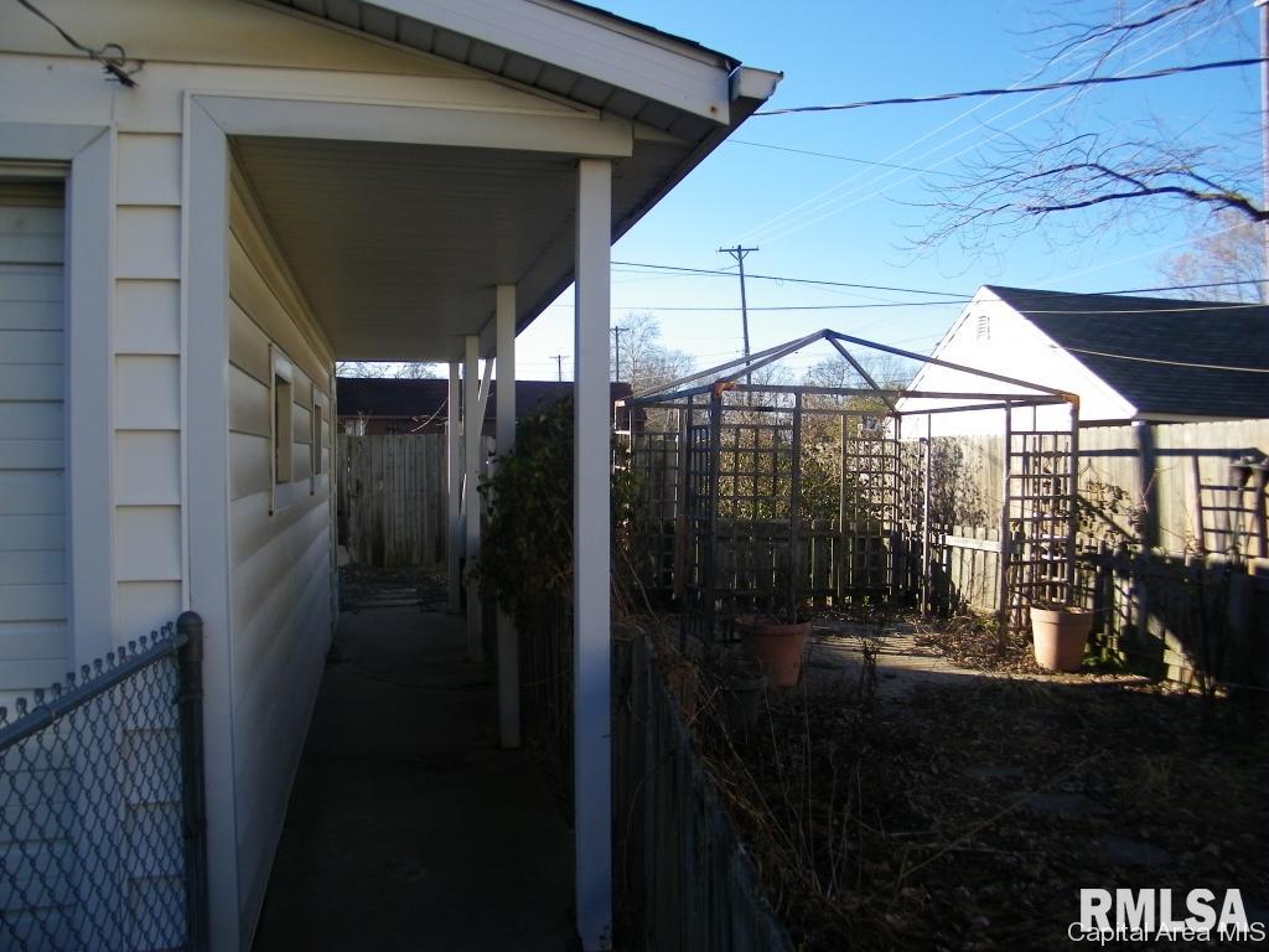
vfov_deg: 49.7
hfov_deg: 63.4
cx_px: 634
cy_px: 476
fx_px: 1026
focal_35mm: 28
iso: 100
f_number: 7
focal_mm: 5
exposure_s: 1/125
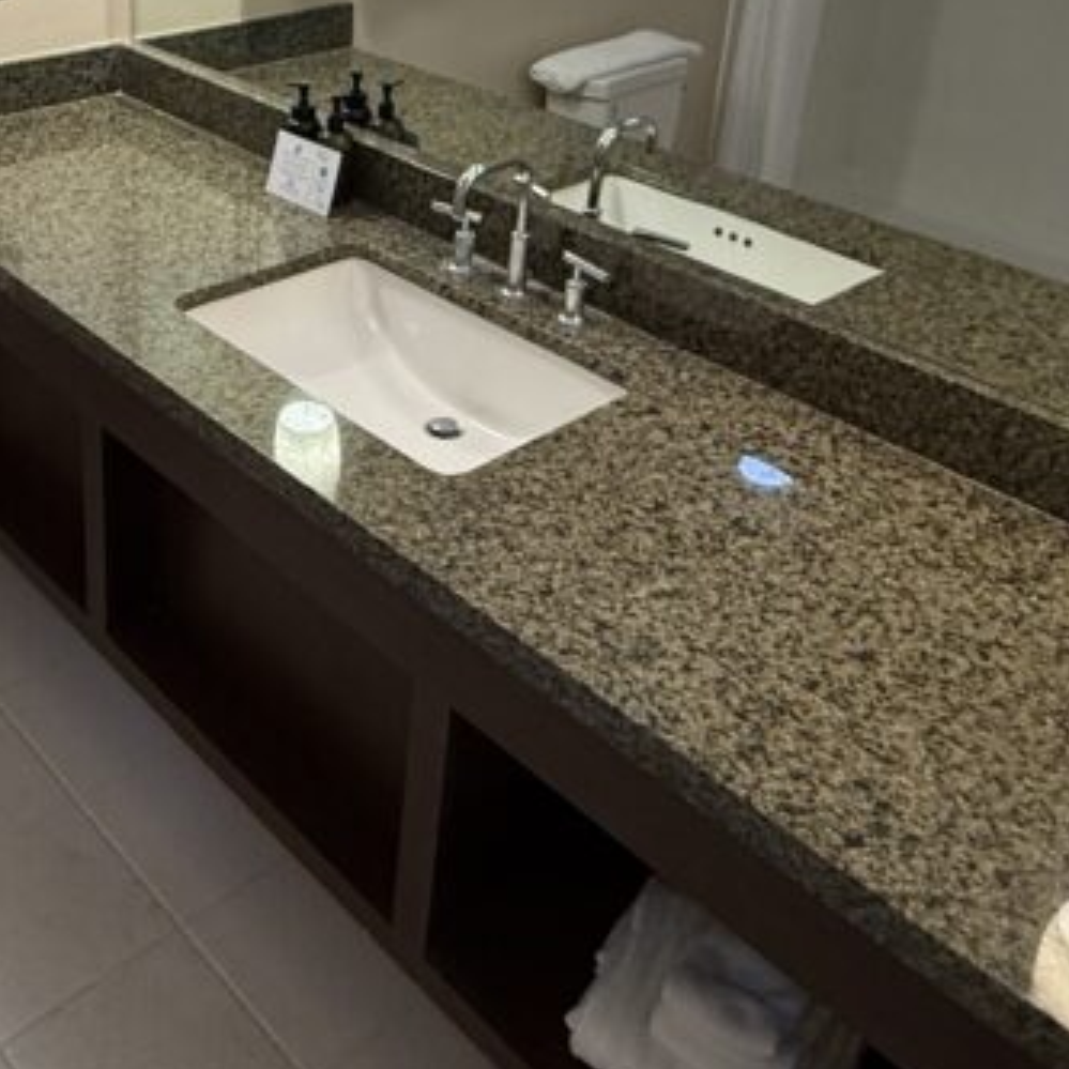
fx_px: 1328
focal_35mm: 38
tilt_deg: -22.1
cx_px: 250
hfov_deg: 42.3
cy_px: 215
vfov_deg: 41.9
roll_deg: -1.7
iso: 250
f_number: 2.2
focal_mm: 2.22
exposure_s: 1/60
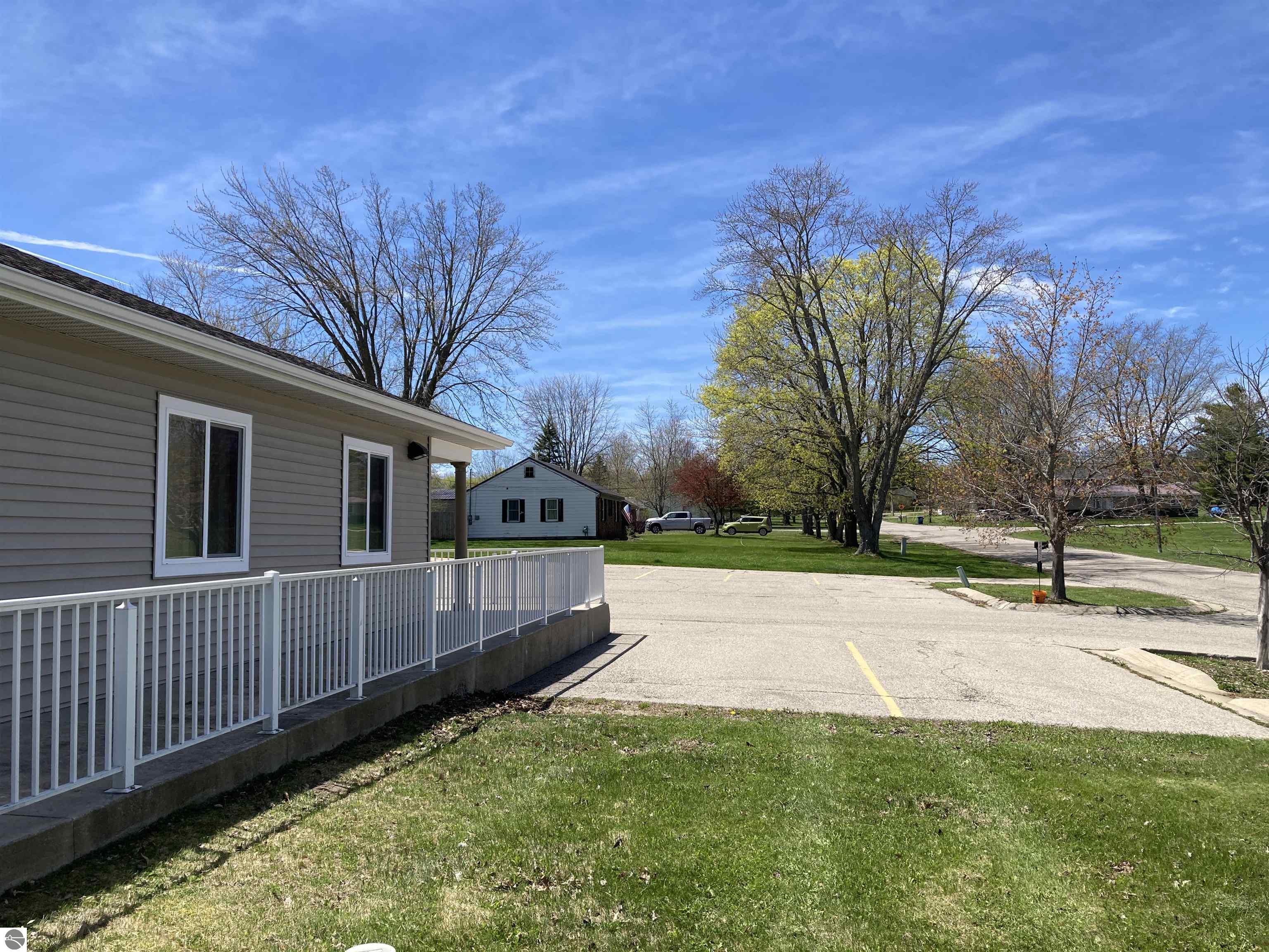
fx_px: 1026
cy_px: 476
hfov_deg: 63.4
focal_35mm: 28
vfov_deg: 49.7
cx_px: 634
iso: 20
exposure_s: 1/1799
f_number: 1.8
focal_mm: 3.99
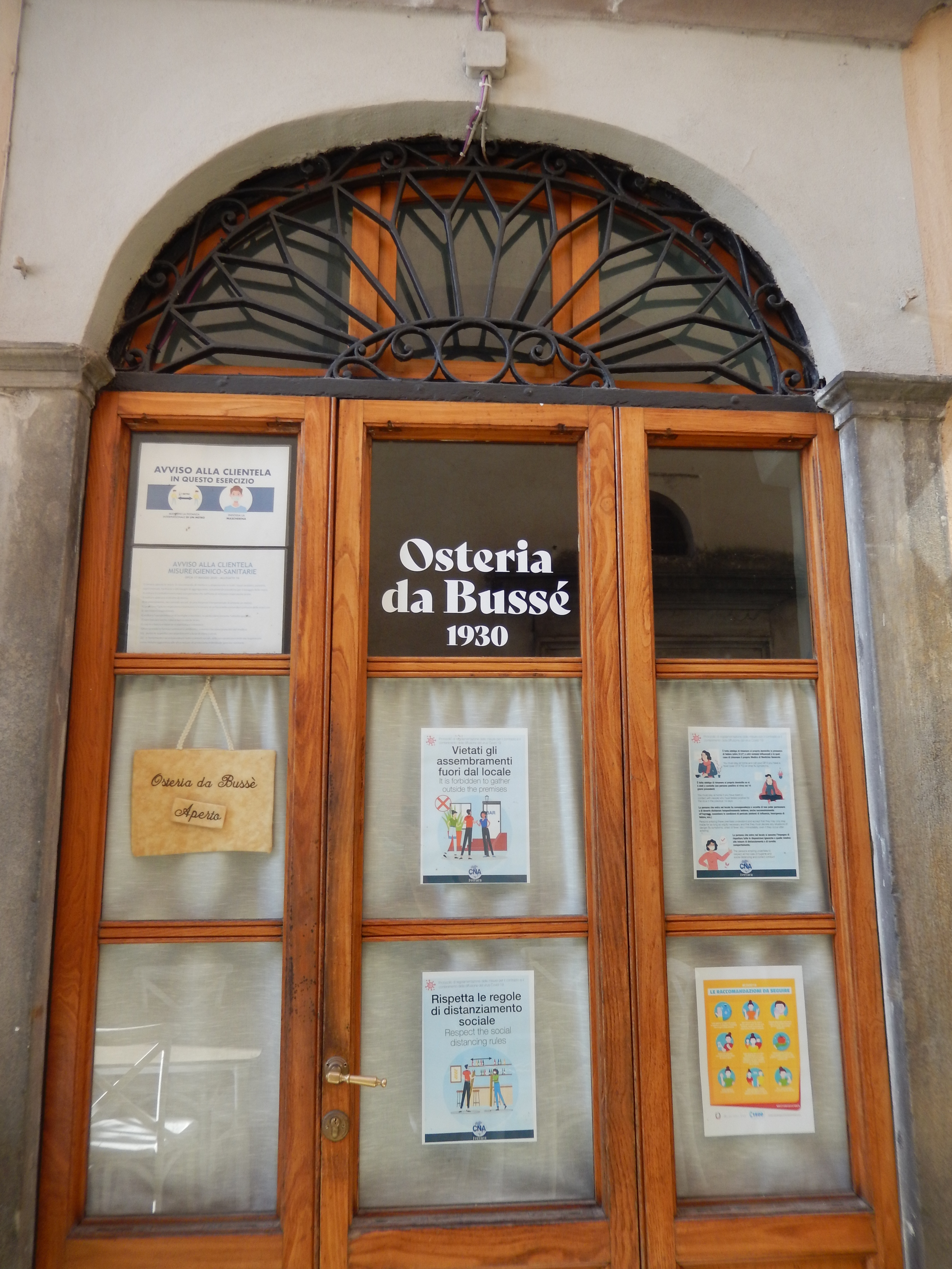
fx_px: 917
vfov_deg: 69.4
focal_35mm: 25
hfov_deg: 54.9
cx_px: 476
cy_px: 634
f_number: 3.4
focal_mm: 4.5
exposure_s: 1/60
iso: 125
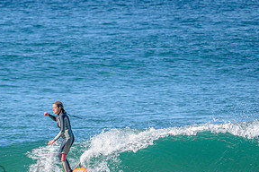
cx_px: 31
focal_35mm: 1006
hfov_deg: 2.0
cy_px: 172
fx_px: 7237
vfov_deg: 1.4
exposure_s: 1/2000
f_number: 5.6
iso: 250
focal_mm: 500
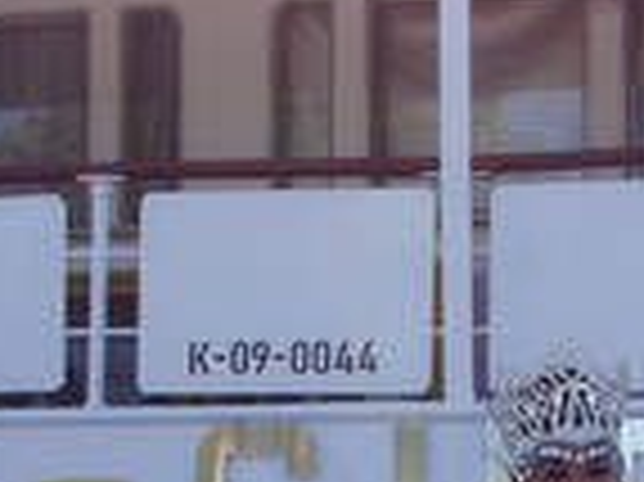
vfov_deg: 11.1
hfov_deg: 15.3
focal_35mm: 129
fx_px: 2398
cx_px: 401
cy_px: 685
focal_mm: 20
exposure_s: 1/125
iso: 100
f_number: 9
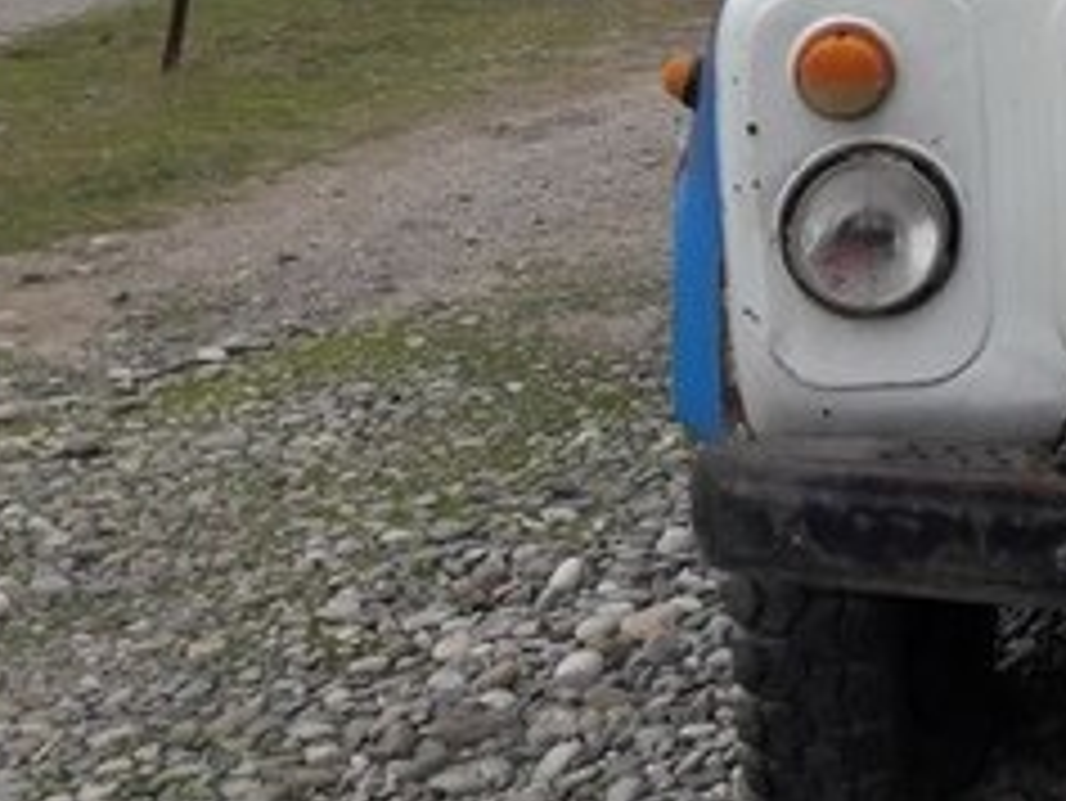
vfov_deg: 17.6
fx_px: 2403
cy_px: -263
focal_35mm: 78
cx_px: 1426
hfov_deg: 22.2
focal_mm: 3.7
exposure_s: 1/300
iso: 40
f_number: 1.9
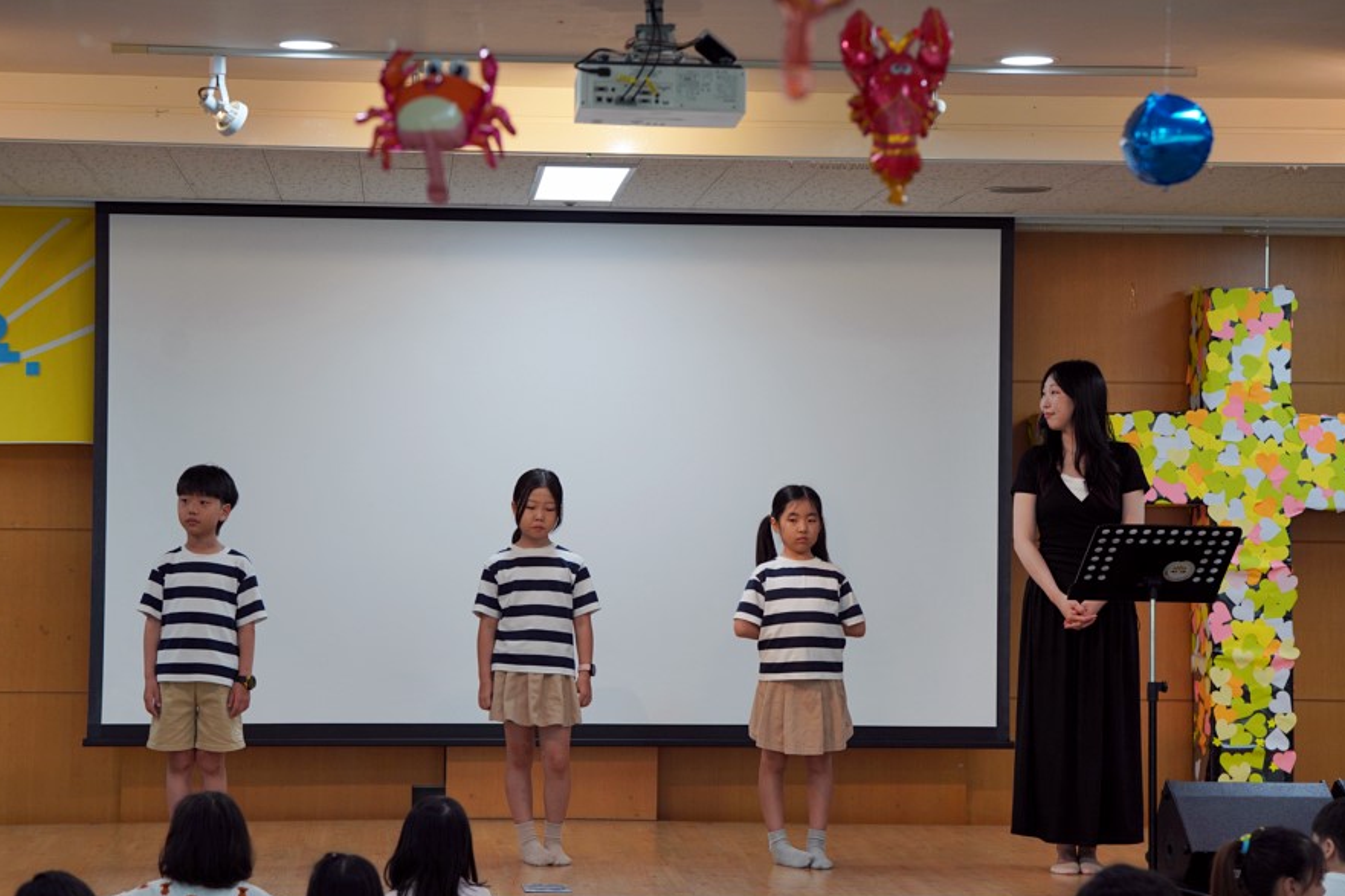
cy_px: 456
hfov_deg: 21.9
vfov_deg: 14.7
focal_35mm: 93
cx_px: 673
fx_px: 3474
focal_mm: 91
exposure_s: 1/160
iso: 640
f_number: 4
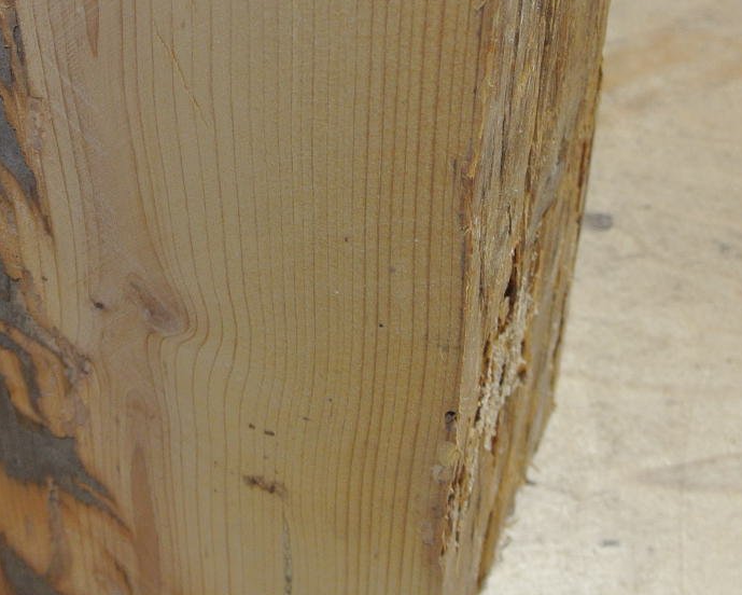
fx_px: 2087
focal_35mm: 95
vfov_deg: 16.0
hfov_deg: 20.1
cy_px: 78
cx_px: 266
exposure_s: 1/60
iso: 220
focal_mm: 13.6
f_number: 4
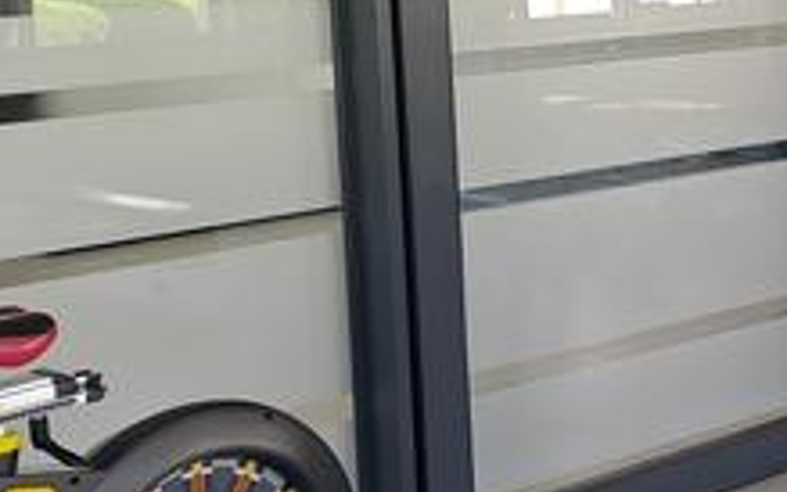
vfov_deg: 13.5
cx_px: 1312
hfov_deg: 18.1
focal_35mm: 97
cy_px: 147
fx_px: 2081
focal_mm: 4.65
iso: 64
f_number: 1.8
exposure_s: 1/50
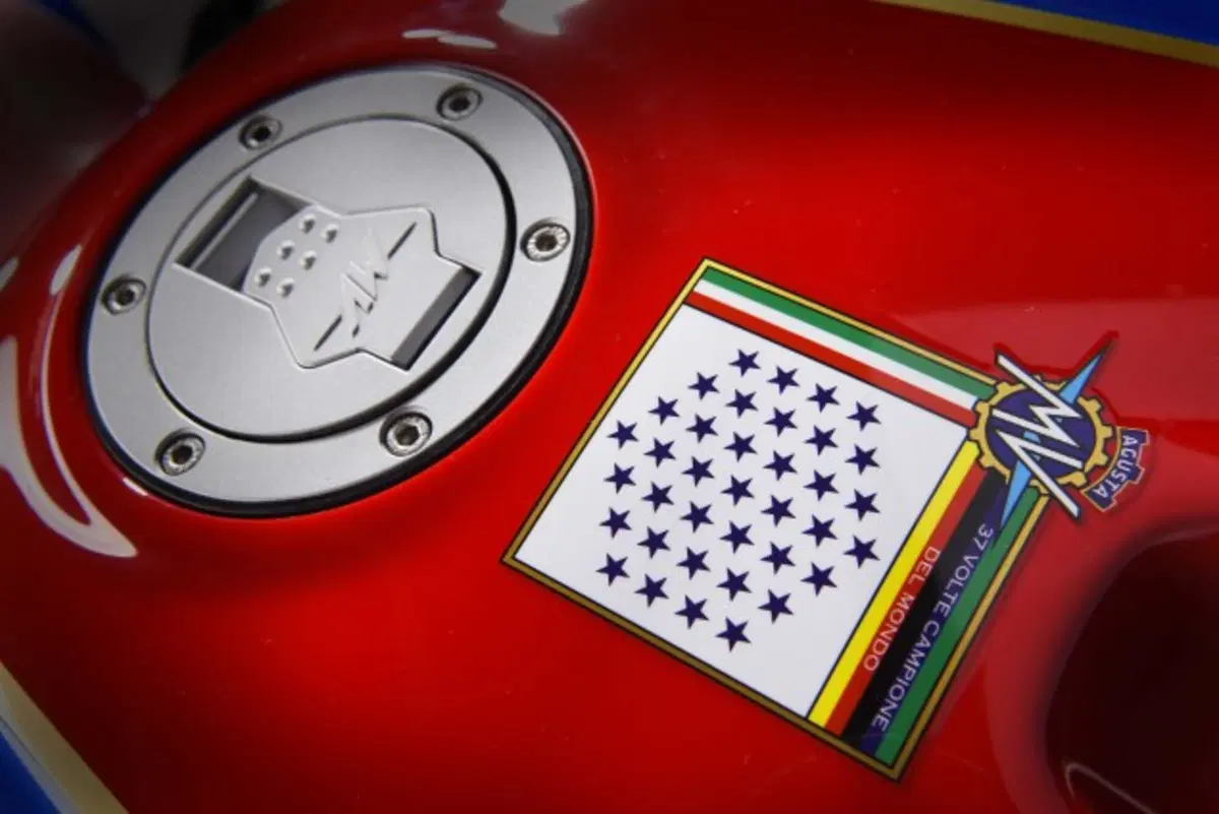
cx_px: 610
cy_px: 407
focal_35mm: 48
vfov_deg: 28.1
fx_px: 1626
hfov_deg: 41.1
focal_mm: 48
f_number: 13
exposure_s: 1/60
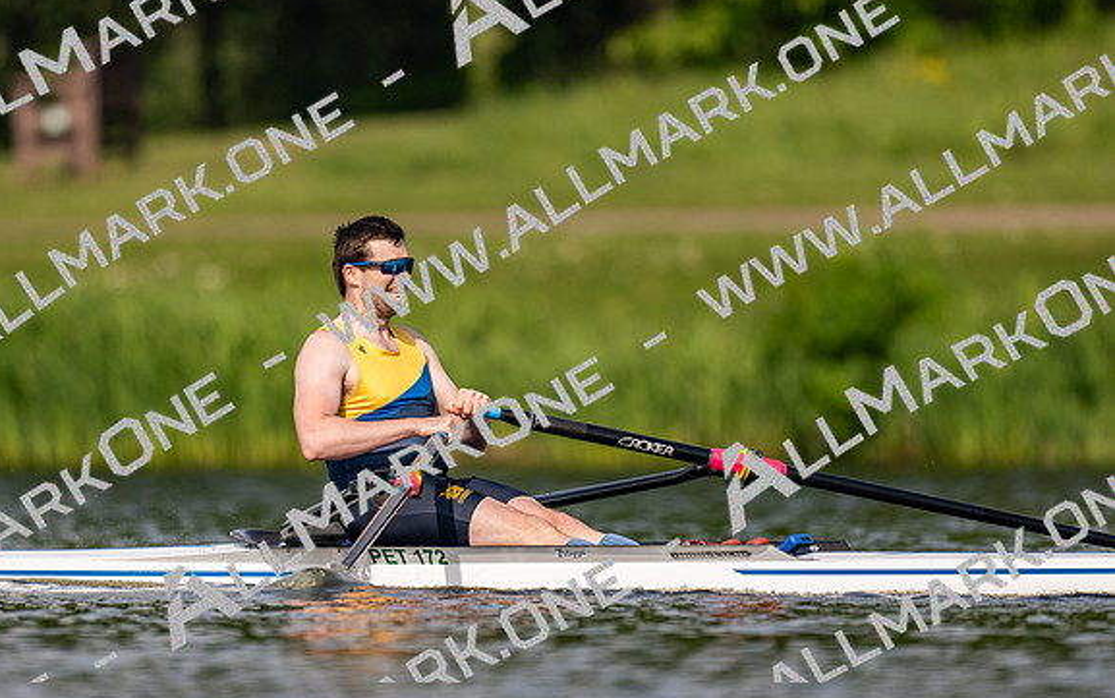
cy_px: 351
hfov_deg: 2.3
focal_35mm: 922
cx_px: 557
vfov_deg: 1.4
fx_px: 28025
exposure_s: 1/2500
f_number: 4
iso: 220
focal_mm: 600
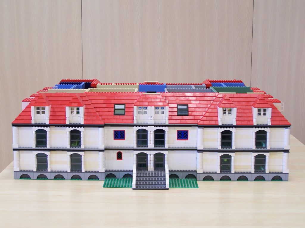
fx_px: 520
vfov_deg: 24.8
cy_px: 114
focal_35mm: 59
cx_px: 152
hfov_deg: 32.7
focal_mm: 9.8
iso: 80
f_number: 3.1
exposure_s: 1/10
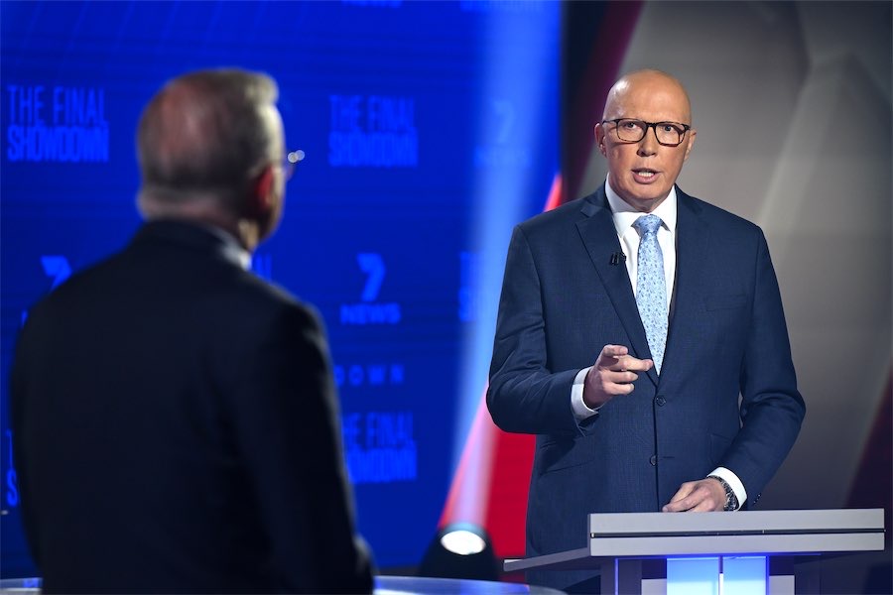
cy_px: 298
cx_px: 446
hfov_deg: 12.5
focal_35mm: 165
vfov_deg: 8.3
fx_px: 4093
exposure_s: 1/160
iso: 1000
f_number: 4
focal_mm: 165
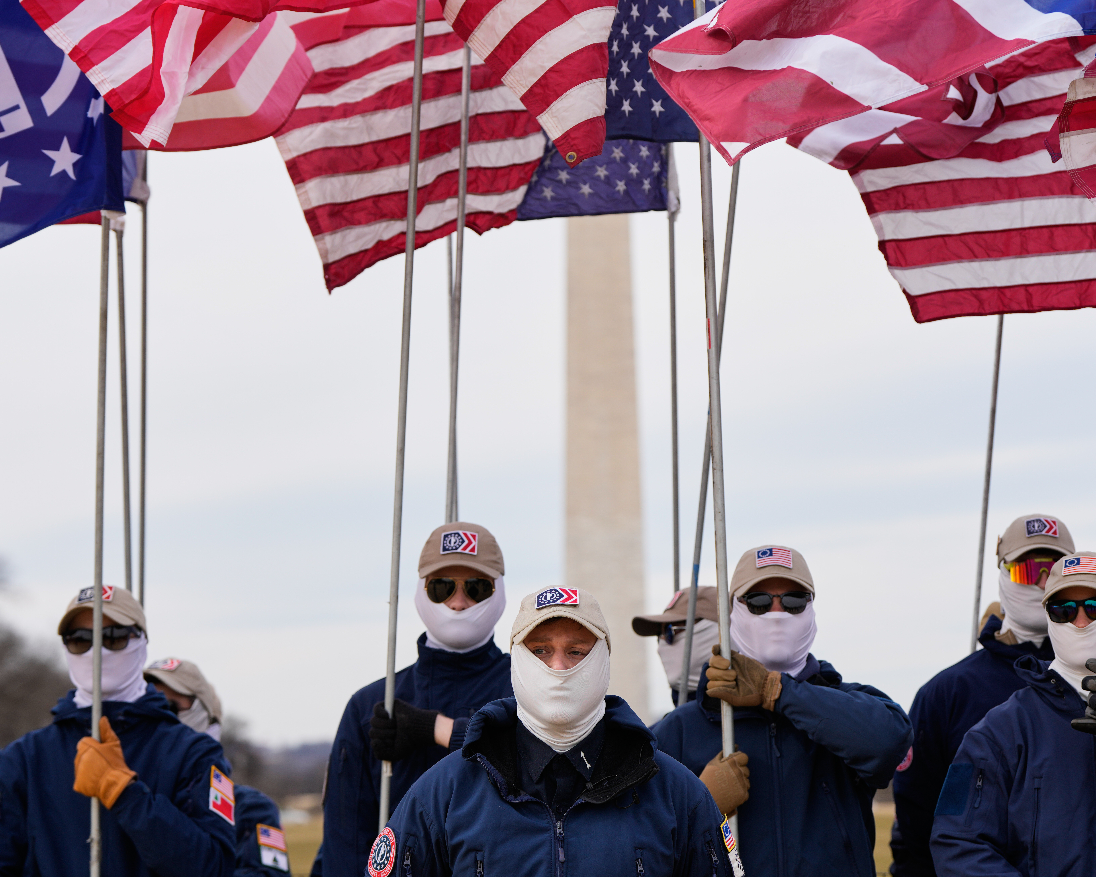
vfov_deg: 15.4
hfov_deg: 19.2
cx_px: 546
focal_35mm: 100
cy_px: 436
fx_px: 3244
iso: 125
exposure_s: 1/800
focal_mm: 88
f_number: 4
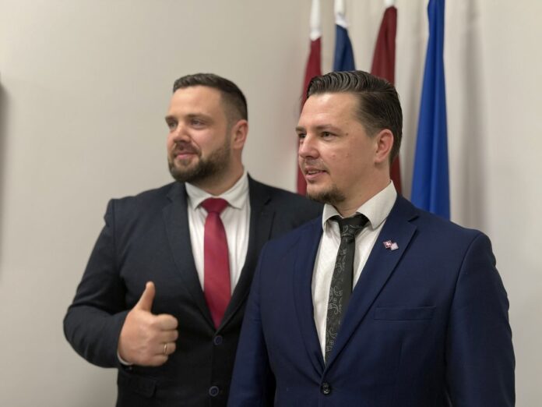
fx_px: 752
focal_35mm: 48
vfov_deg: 30.3
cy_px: 204
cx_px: 271
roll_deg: -1.5
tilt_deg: +1.3
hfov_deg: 39.7
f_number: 1.78
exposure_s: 1/50
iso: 100
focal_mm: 6.76
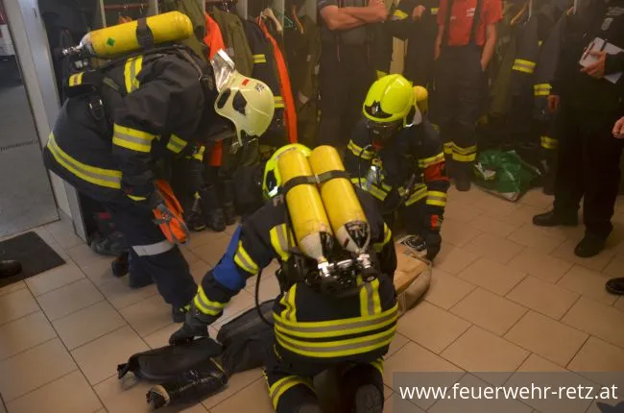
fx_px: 467
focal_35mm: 27
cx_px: 312
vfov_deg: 47.7
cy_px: 206
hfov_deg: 67.5
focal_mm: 18
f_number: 3.5
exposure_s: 1/100
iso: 1600
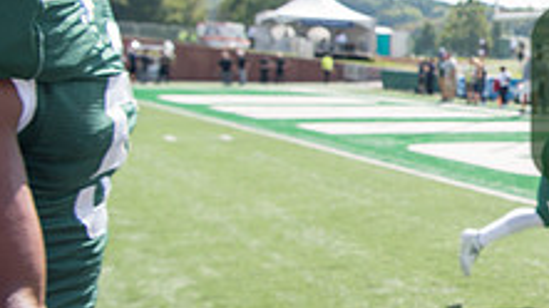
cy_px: 120
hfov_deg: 26.8
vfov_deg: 18.2
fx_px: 960
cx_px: 718
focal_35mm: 66
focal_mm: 24
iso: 200
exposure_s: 1/500
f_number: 5.6
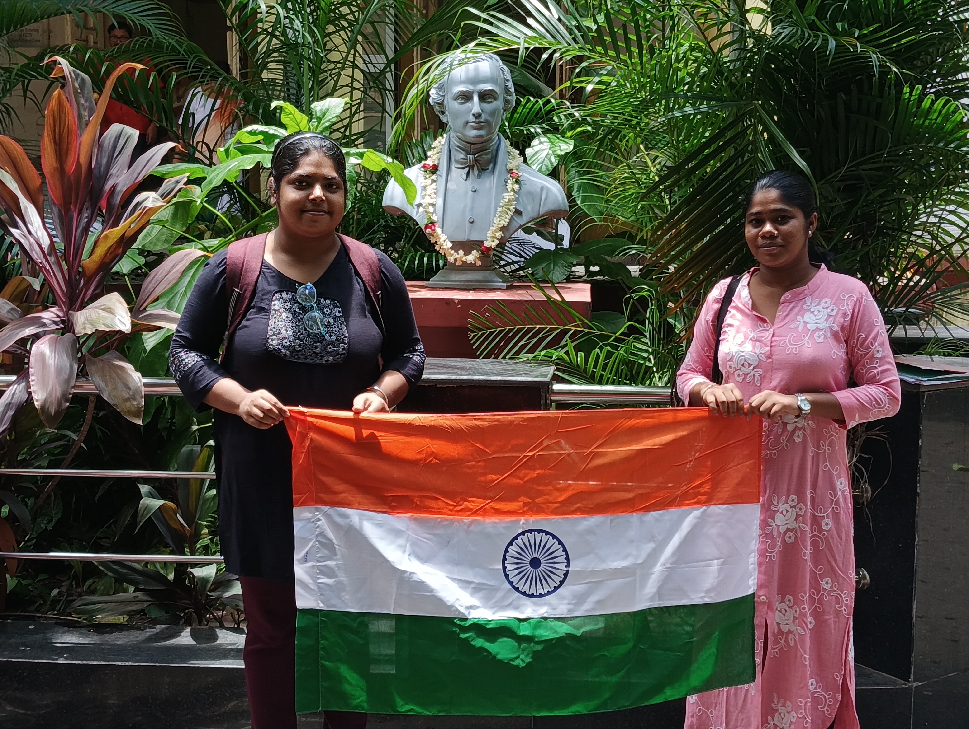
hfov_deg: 34.3
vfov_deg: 26.2
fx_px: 1570
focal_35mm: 56
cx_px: 484
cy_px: 364
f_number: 1.8
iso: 79
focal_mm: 4.22
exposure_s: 1/100
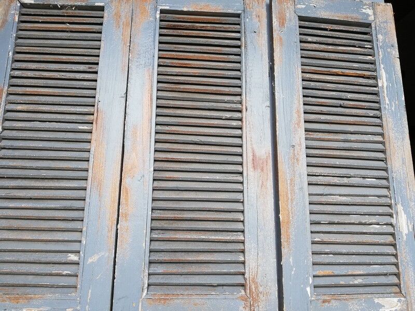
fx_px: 312
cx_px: 208
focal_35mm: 26
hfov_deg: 67.3
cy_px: 156
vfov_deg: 53.1
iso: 64
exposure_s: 1/100
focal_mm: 3.81
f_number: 2.2
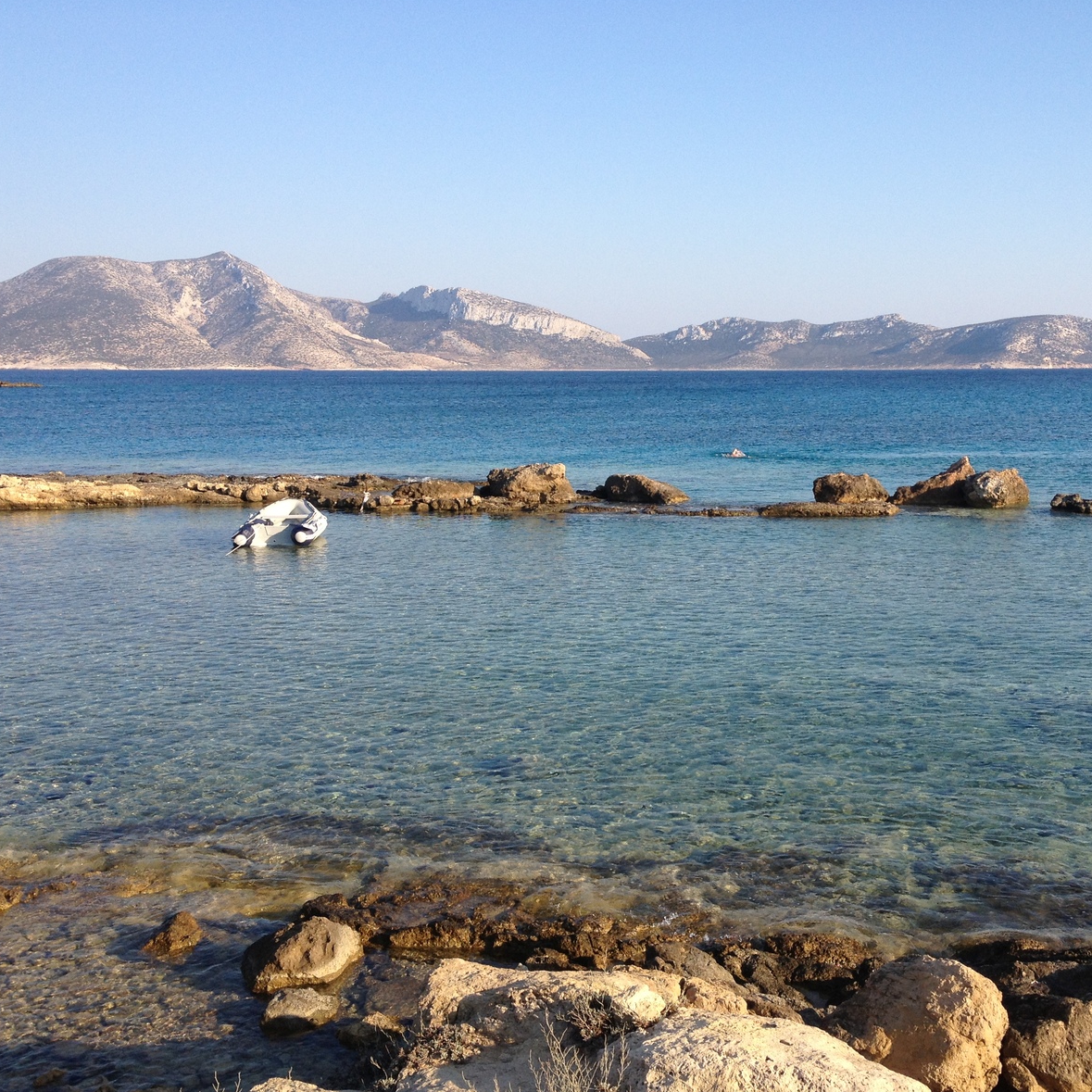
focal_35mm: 42
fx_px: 1499
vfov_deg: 40.0
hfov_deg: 39.8
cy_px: 547
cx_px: 670
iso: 50
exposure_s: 1/1104
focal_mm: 4.28
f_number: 2.4
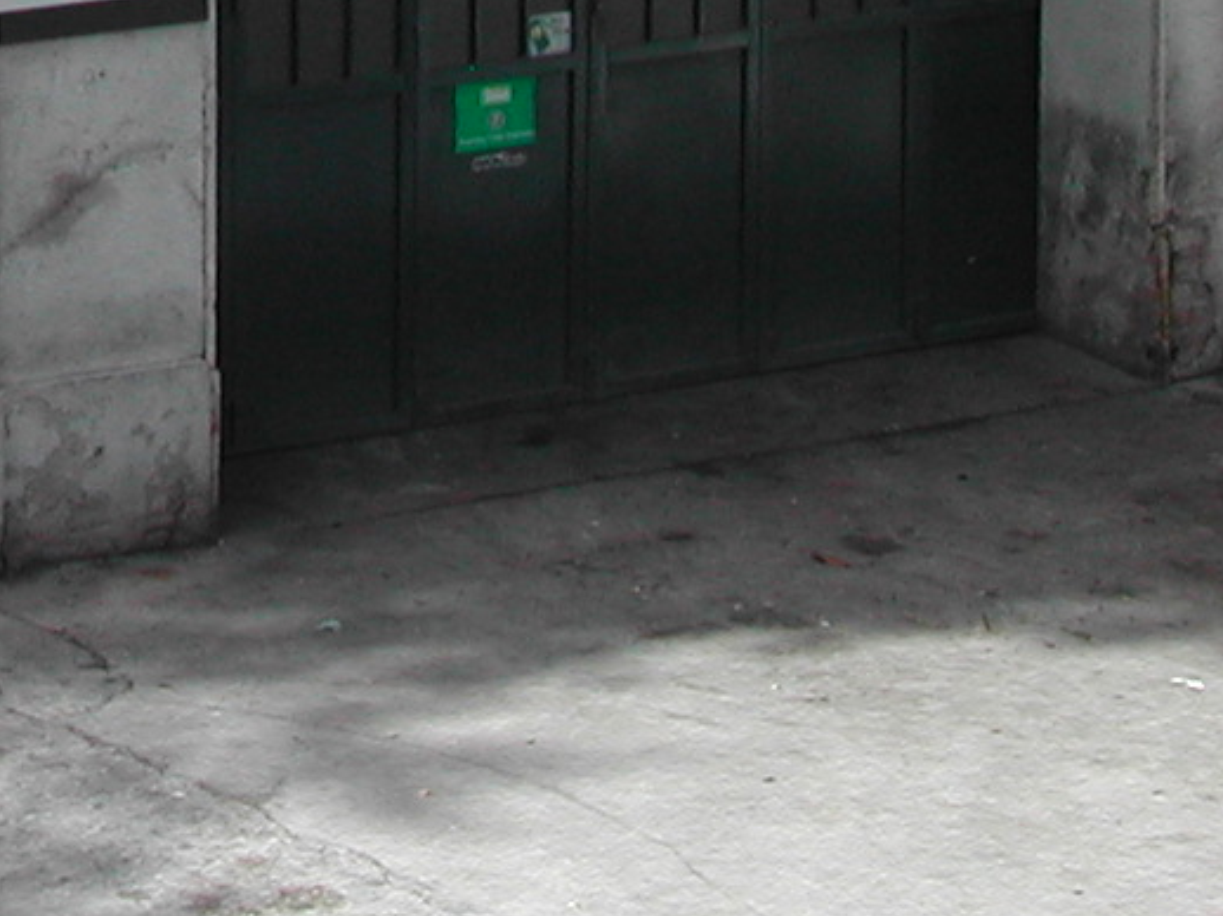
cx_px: -531
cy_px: -760
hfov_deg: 10.3
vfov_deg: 7.7
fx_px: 6568
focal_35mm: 186
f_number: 8.4
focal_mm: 10.1
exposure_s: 1/142
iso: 100
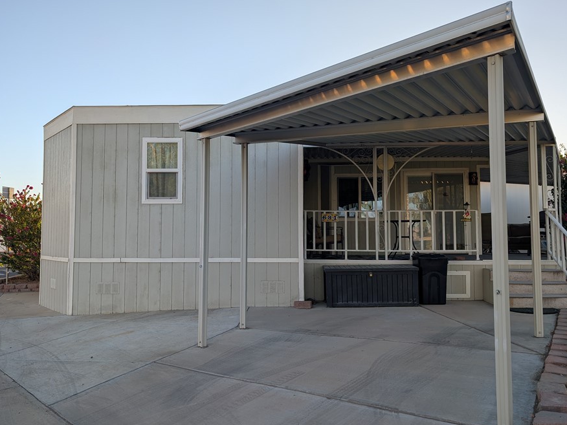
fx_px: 459
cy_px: 213
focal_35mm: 28
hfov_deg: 63.4
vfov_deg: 49.7
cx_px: 284
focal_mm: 6.9
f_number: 1.68
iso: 21
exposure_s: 1/498
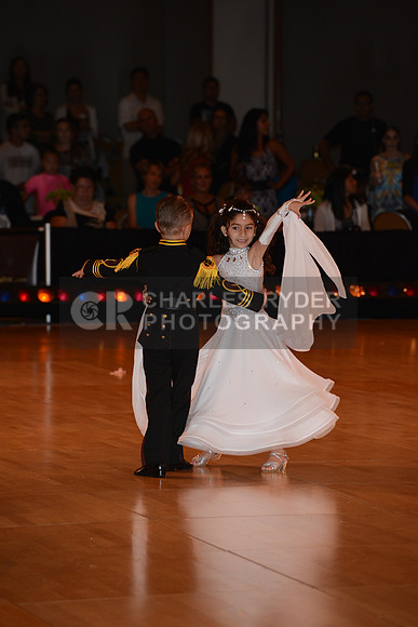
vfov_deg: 10.3
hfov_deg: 6.9
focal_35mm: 200
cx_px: 209
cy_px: 314
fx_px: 3481
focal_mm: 200
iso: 1000
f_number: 5.6
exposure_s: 1/250
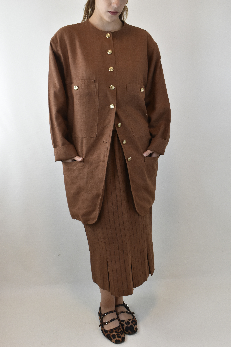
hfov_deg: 34.2
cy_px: 174
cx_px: 116
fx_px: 375
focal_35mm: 39
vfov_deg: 49.6
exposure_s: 1/50
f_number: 11
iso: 1000
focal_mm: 26
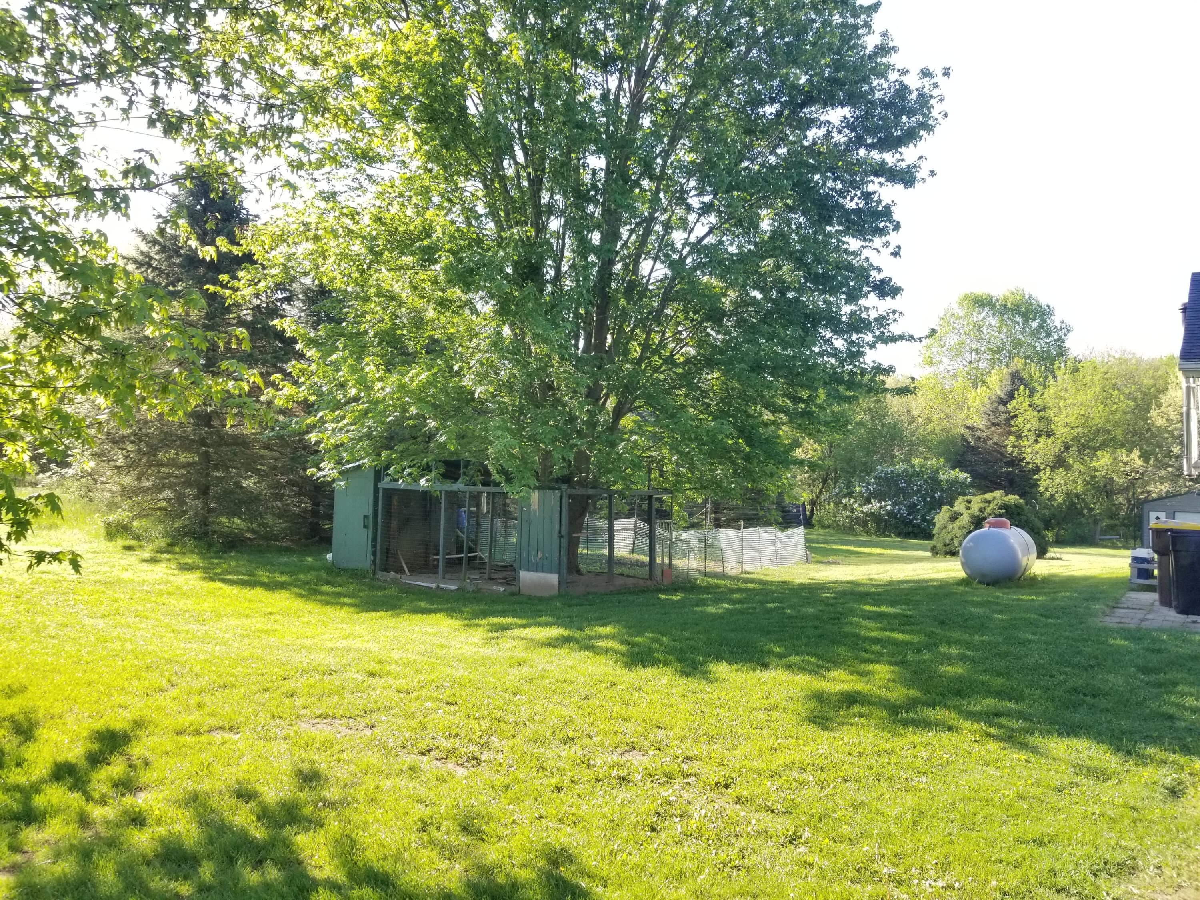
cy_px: 450
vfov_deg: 53.1
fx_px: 901
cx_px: 600
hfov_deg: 67.3
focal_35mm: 26
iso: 50
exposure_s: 1/364
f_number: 1.7
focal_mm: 4.25
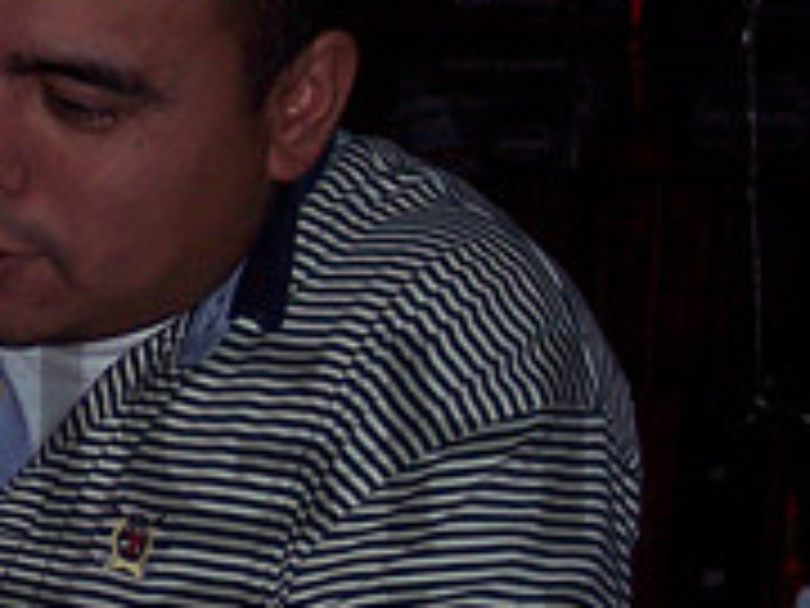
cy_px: 263
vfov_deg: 11.8
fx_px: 2948
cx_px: -166
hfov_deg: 15.1
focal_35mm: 126
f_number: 2.8
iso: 140
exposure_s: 1/60
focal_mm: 8
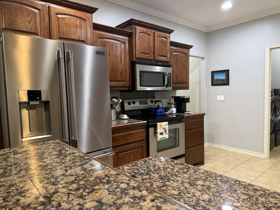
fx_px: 194
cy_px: 105
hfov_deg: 71.6
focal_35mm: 24
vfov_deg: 56.8
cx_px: 140
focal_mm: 6.76
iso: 320
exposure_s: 1/60
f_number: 1.78
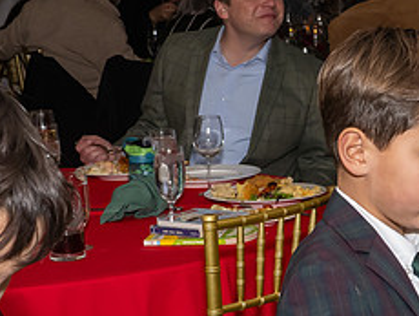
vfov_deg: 10.4
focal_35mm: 141
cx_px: 146
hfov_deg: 14.0
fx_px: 1708
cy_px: 380
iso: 800
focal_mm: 31
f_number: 8
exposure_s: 1/250
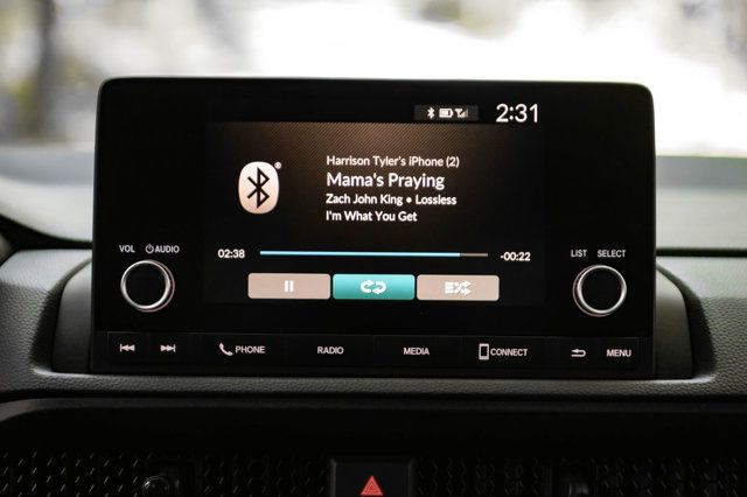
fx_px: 1866
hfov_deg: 22.6
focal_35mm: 90
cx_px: 374
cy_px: 248
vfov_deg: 15.2
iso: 640
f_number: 3.2
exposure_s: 1/200
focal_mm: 60
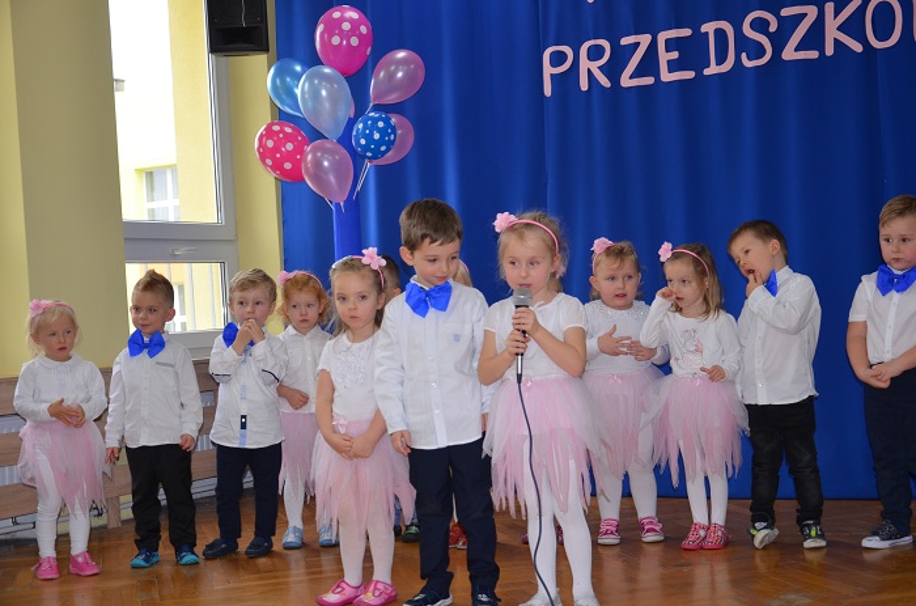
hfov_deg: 37.9
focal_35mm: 52
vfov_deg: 25.6
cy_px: 303
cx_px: 458
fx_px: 1333
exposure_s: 1/60
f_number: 4.5
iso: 450
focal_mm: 35
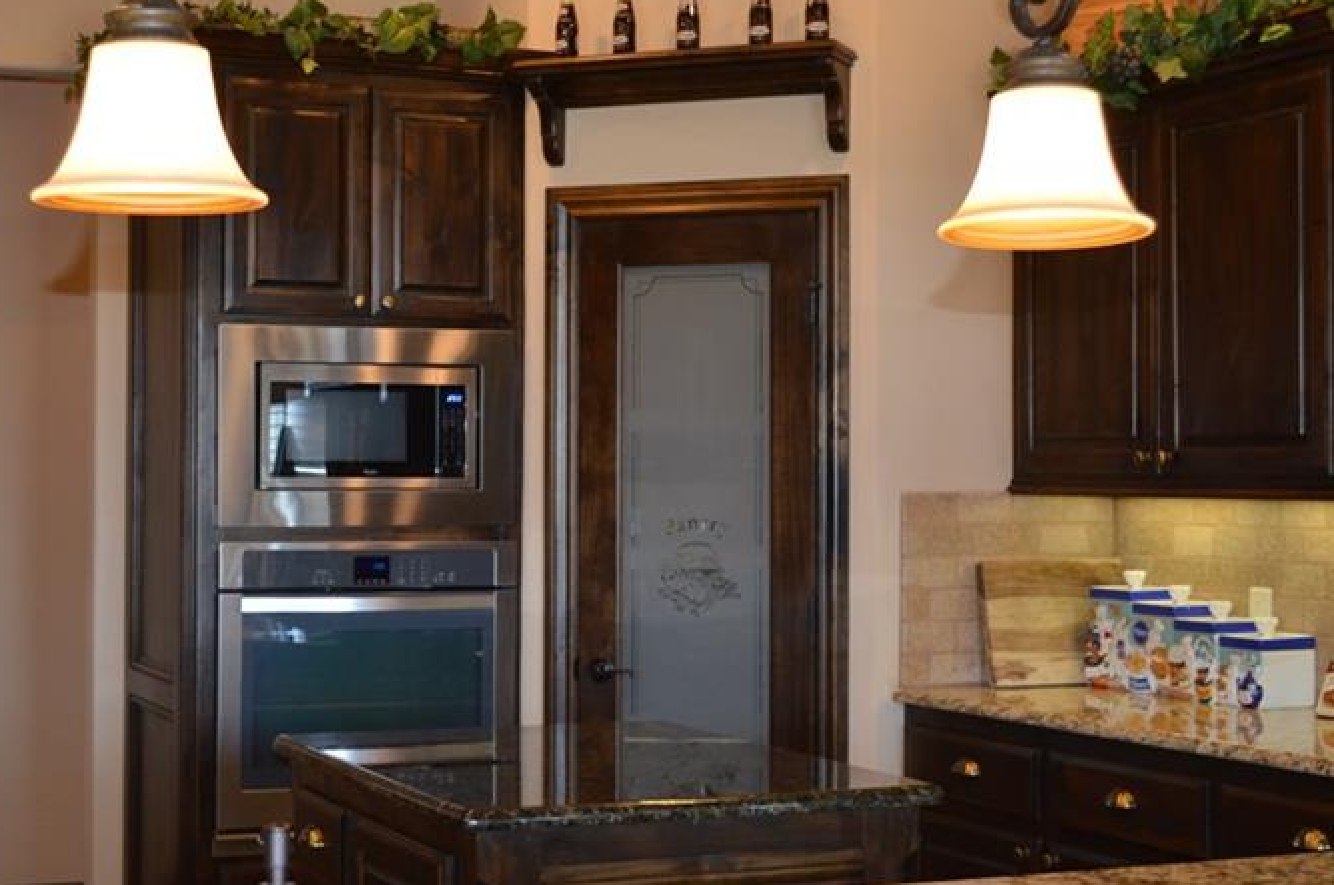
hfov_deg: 33.3
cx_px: 517
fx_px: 2220
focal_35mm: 60
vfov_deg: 22.6
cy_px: 432
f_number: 4.2
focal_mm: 26
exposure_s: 1/60
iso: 400
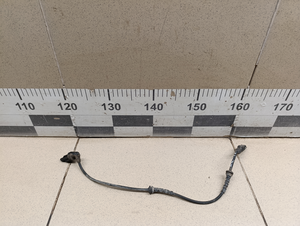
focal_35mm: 23
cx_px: 150
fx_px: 200
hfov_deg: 73.8
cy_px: 113
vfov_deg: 59.0
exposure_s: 1/100
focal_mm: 6.14
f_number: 1.6
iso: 400
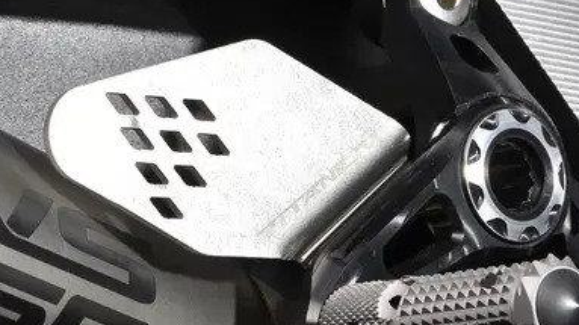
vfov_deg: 5.3
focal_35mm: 230
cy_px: 268
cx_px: 6
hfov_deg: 9.3
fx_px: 3529
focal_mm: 70
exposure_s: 1/100
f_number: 11
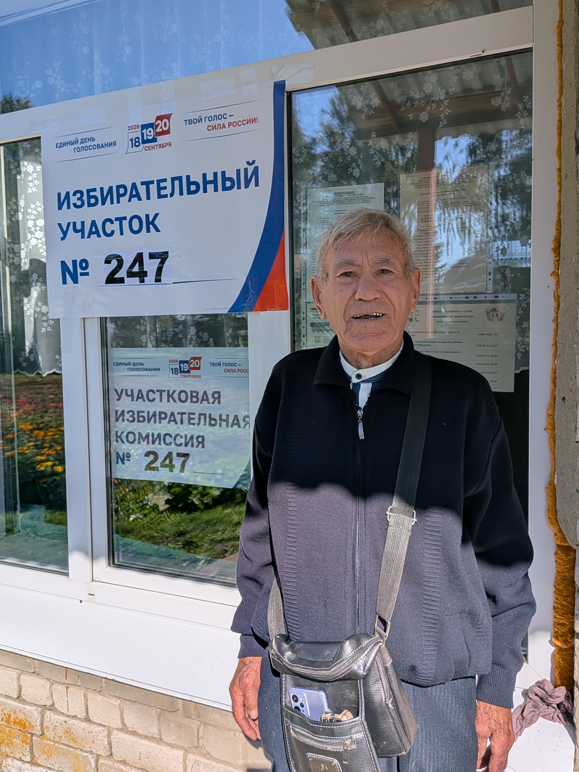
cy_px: 369
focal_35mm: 30
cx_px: 270
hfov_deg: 46.8
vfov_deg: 59.9
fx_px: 669
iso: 29
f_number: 1.7
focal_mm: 4.53
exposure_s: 1/2809
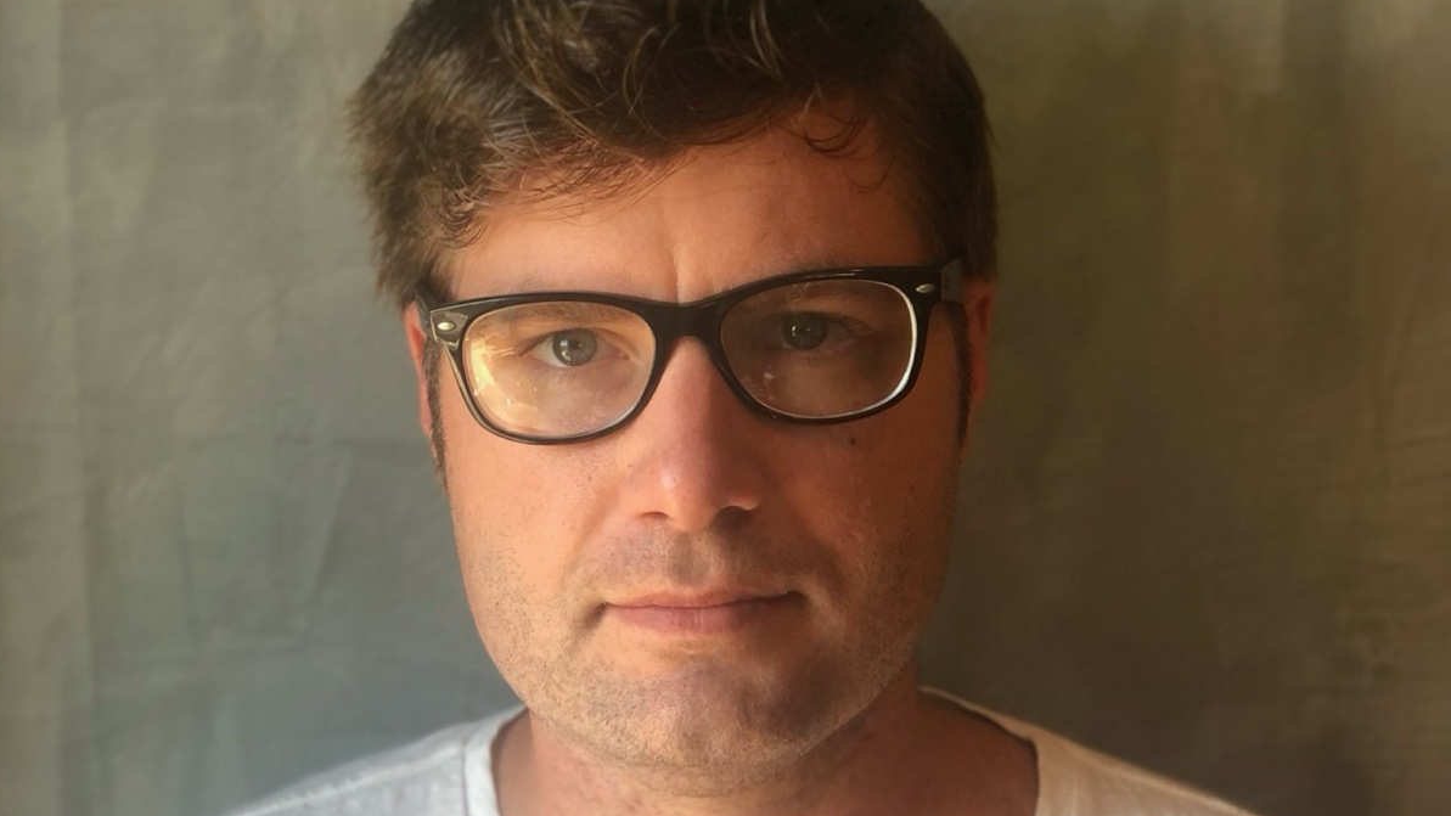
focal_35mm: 57
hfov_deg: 36.6
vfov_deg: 21.1
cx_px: 722
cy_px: 401
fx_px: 2193
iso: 64
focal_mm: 6
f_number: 2.4
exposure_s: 1/60
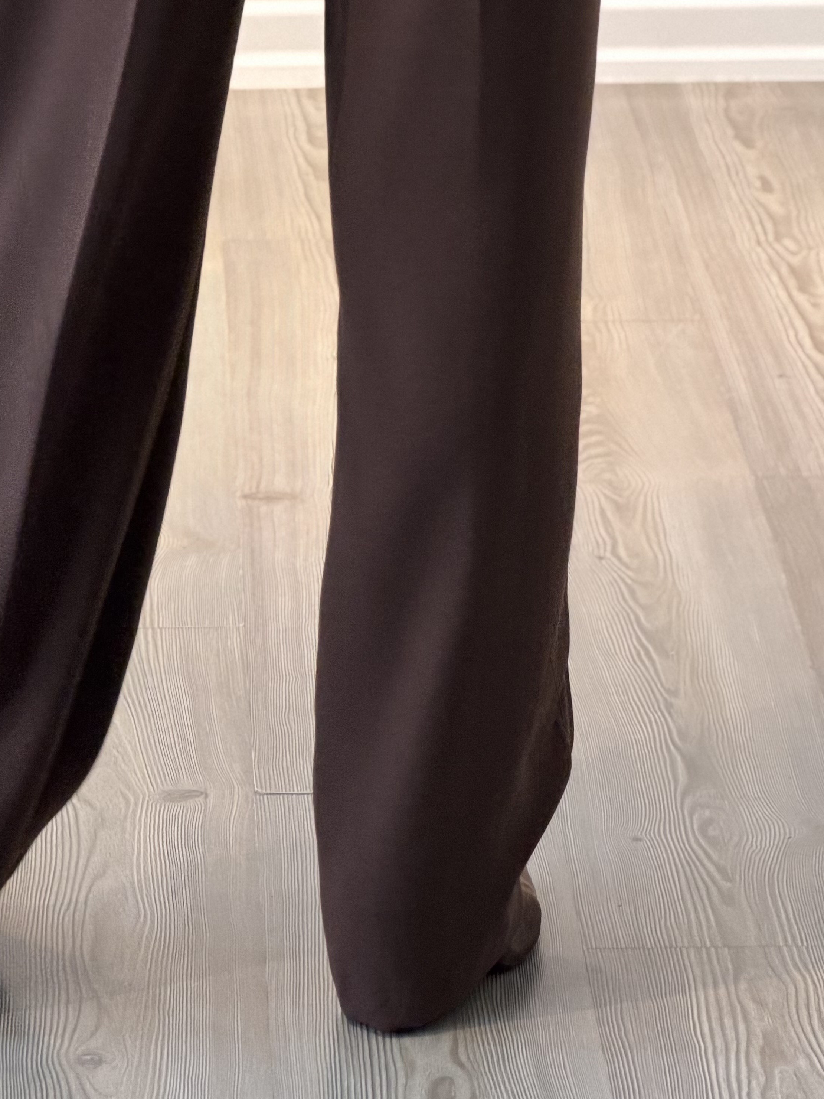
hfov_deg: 7.7
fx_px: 6126
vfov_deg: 10.2
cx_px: 205
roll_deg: +0.2
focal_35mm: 193
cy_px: 131
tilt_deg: -14.8
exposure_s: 1/121
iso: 320
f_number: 2.8
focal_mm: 16.89
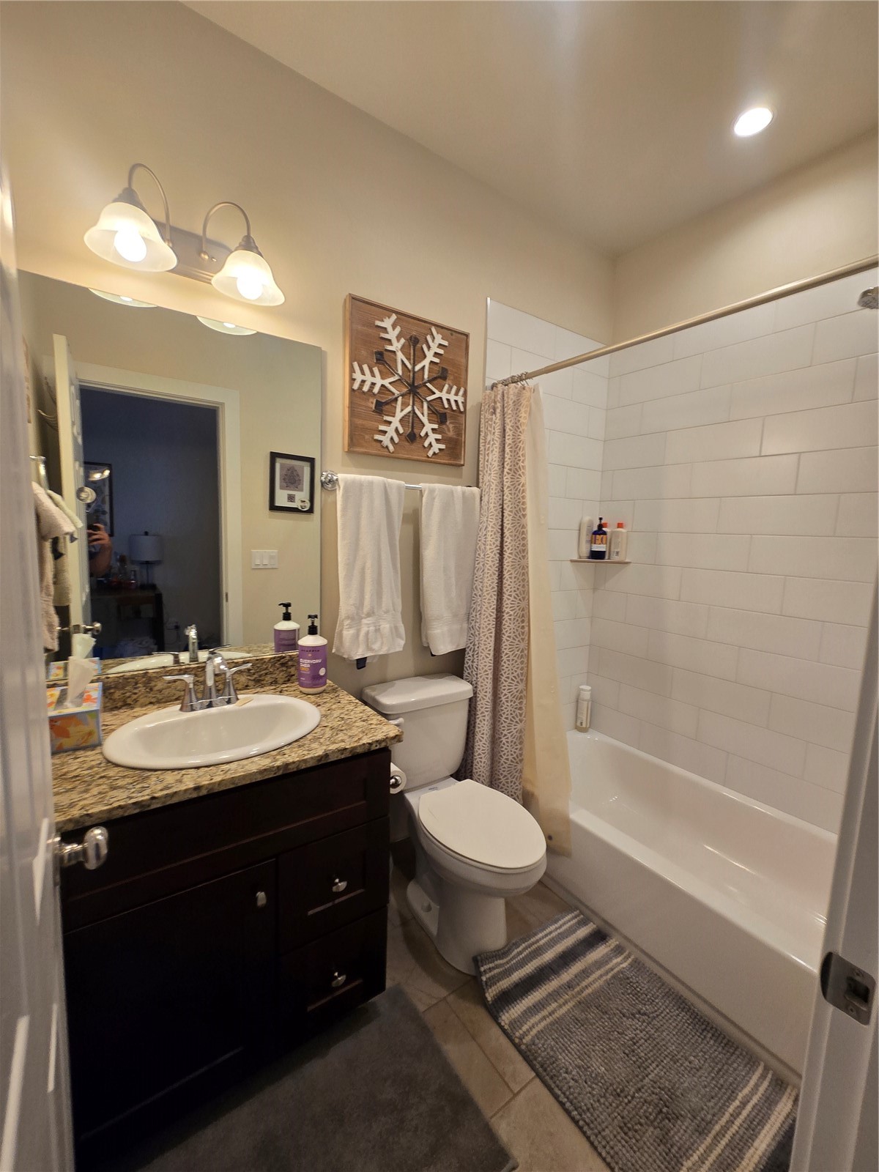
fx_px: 440
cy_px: 586
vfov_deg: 106.2
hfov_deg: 89.9
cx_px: 440
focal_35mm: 13
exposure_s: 1/60
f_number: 2.2
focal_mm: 2.2
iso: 64
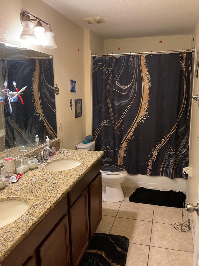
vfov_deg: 58.3
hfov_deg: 45.4
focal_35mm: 31
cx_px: 105
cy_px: 137
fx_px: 238
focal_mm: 3
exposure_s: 1/40
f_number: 1.8
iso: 250
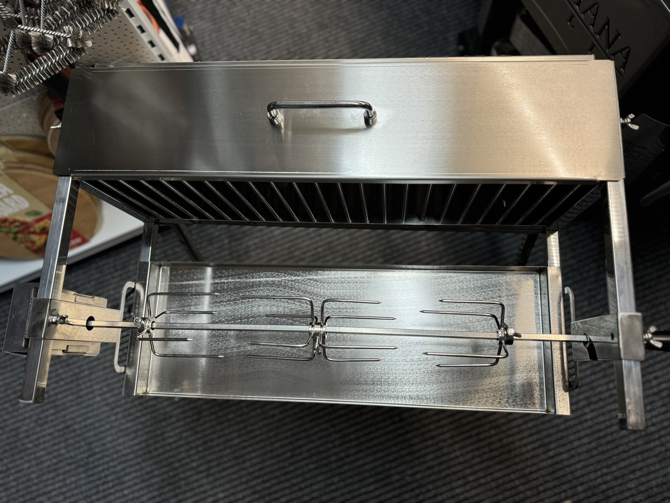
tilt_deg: -76.2
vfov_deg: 56.8
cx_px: 335
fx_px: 465
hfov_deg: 71.6
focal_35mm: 24
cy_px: 252
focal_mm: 6.76
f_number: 1.78
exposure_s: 1/100
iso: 160
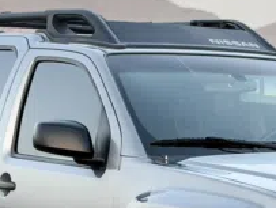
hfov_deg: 13.0
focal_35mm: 151
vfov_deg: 9.8
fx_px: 1206
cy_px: 192
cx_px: 245
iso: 50
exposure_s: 1/130
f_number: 1.78
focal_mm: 6.76
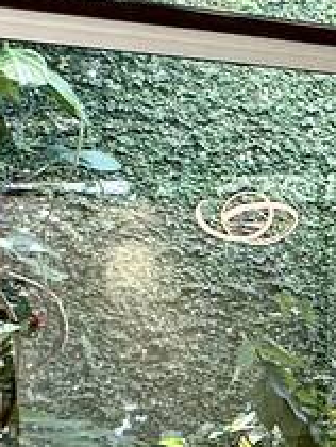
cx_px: 999
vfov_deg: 20.4
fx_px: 1240
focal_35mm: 96
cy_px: 287
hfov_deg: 10.7
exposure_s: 1/136
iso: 40
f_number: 2.2
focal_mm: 2.22
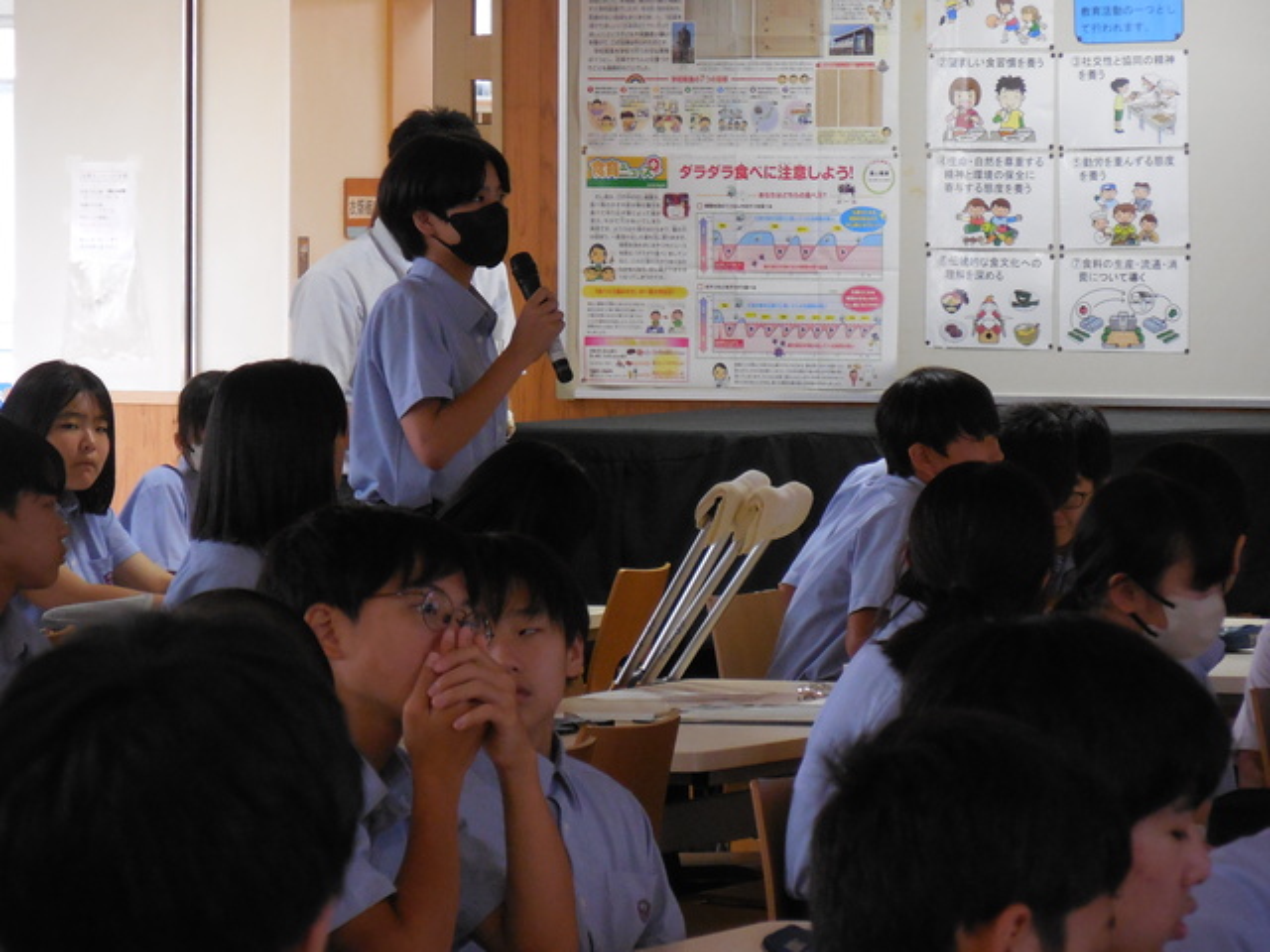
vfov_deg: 5.8
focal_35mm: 256
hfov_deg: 7.7
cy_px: 476
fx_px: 9392
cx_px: 635
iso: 720
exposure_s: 1/30
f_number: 6
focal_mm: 46.1
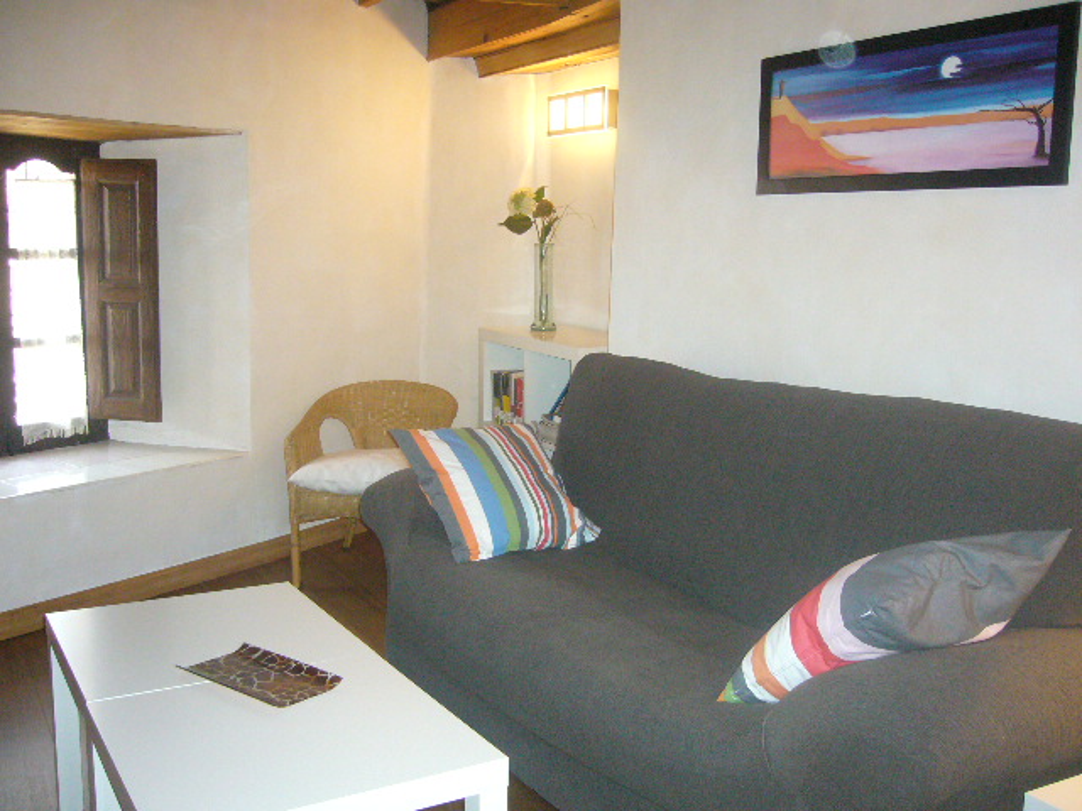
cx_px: 541
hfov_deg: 52.6
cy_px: 406
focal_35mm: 35
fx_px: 1094
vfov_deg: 40.7
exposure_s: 1/30
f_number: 2.8
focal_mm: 5.8
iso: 320
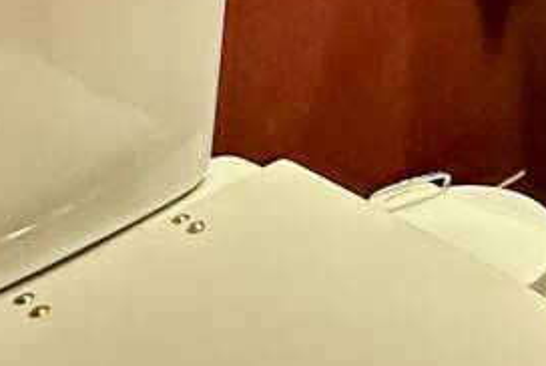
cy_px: -420
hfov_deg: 23.1
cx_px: 727
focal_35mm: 77
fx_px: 1169
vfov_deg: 14.1
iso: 1000
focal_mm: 2.22
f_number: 2.2
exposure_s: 1/40
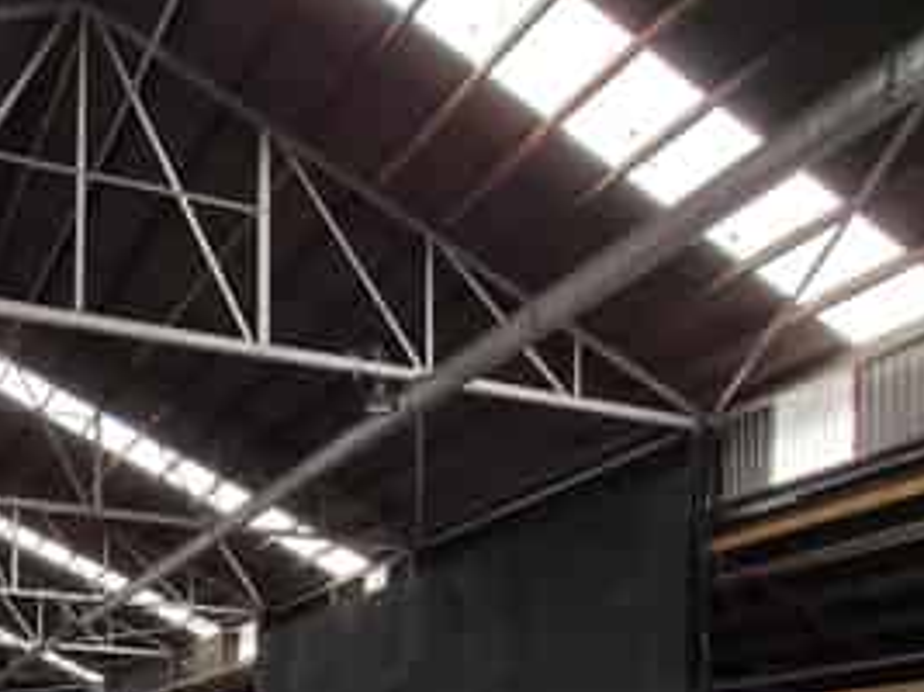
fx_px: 854
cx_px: 24
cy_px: 822
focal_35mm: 32
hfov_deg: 48.1
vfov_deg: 35.3
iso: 80
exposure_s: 1/100
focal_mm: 2.2
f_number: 2.2
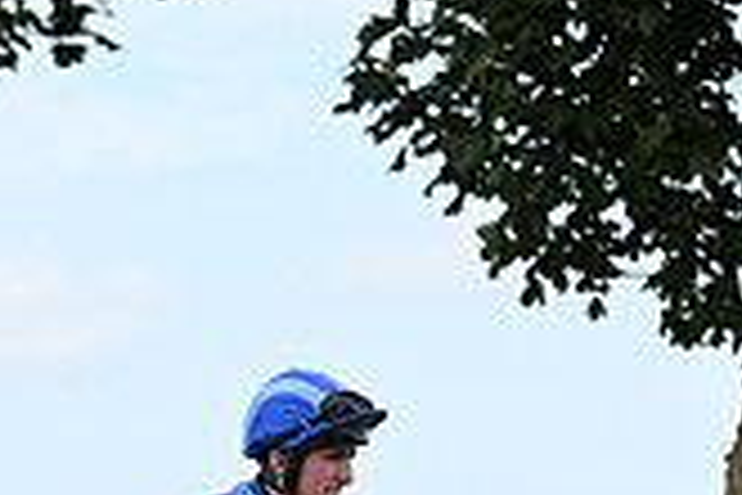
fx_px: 6513
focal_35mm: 316
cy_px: 837
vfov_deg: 4.3
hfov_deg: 6.5
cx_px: 229
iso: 1250
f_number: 4
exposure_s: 1/6400
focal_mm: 116
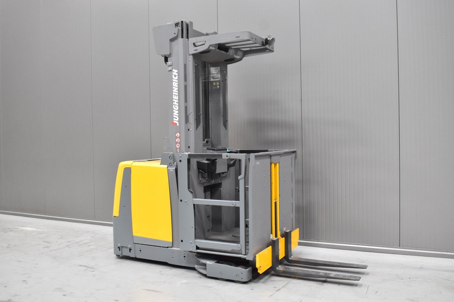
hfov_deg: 55.1
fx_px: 435
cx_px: 227
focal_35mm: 34
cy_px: 151
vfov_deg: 38.4
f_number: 5
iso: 1600
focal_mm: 23
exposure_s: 1/30
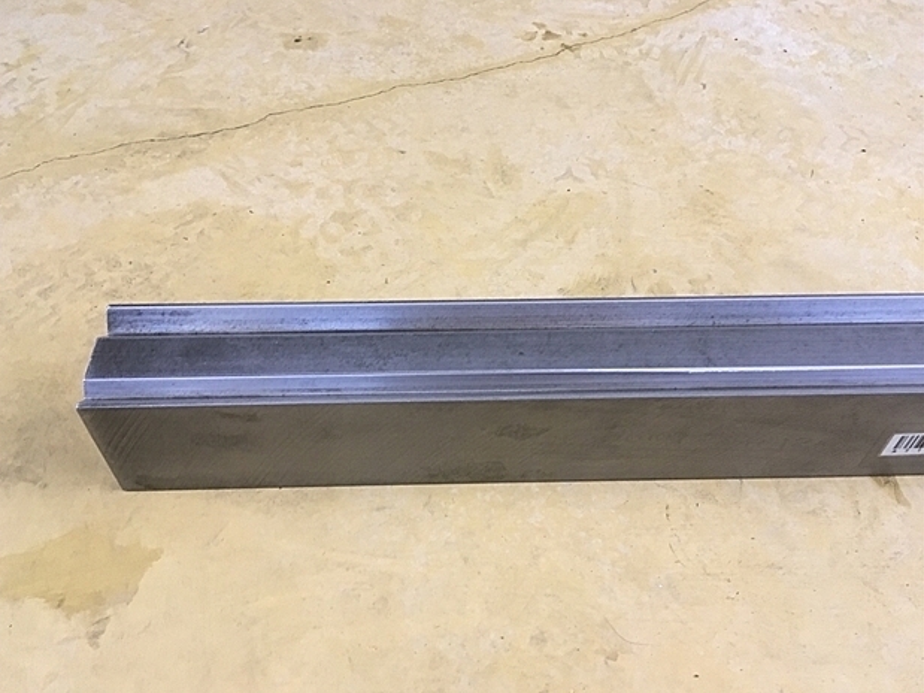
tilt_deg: -50.5
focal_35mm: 30
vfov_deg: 46.8
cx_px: 449
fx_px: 801
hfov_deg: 60.0
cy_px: 352
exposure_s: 1/30
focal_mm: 4.15
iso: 100
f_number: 2.2
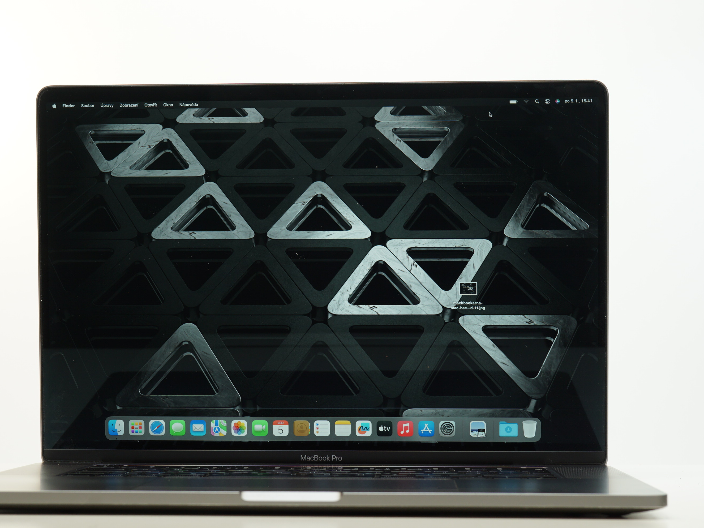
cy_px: 263
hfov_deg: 26.5
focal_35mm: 74
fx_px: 1496
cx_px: 324
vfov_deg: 20.0
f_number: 7.1
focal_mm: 45
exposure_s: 1/40
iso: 200
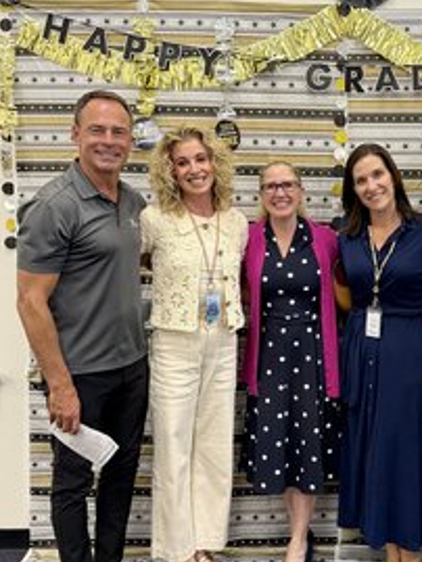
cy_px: 280
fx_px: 666
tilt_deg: -6.4
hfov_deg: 34.0
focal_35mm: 41
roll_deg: -0.7
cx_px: 342
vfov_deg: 45.8
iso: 160
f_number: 1.78
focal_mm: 6.76
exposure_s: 1/60
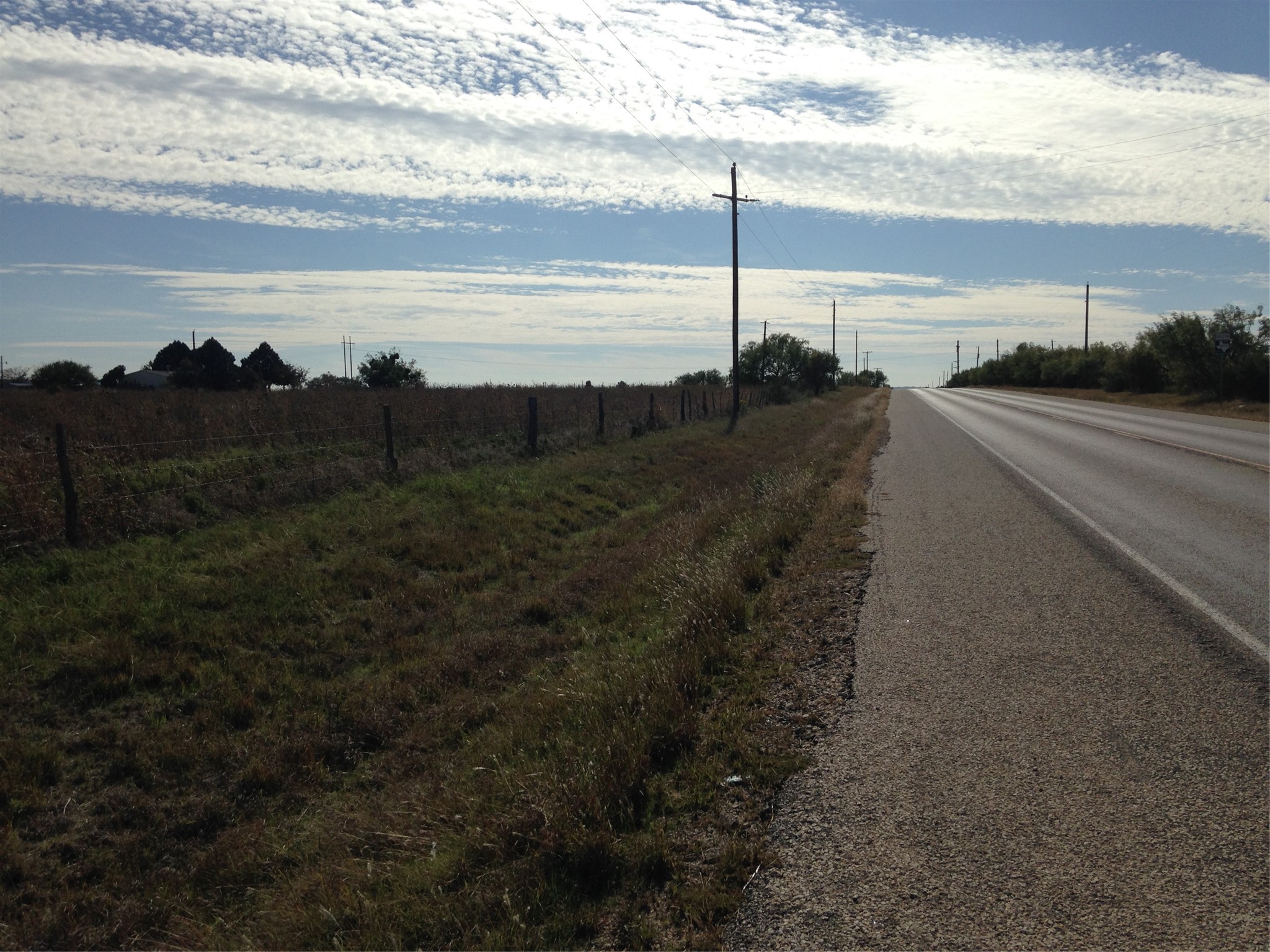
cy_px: 476
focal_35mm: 33
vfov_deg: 42.9
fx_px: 1211
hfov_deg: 55.4
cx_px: 635
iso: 50
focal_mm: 4.12
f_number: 2.4
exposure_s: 1/4525
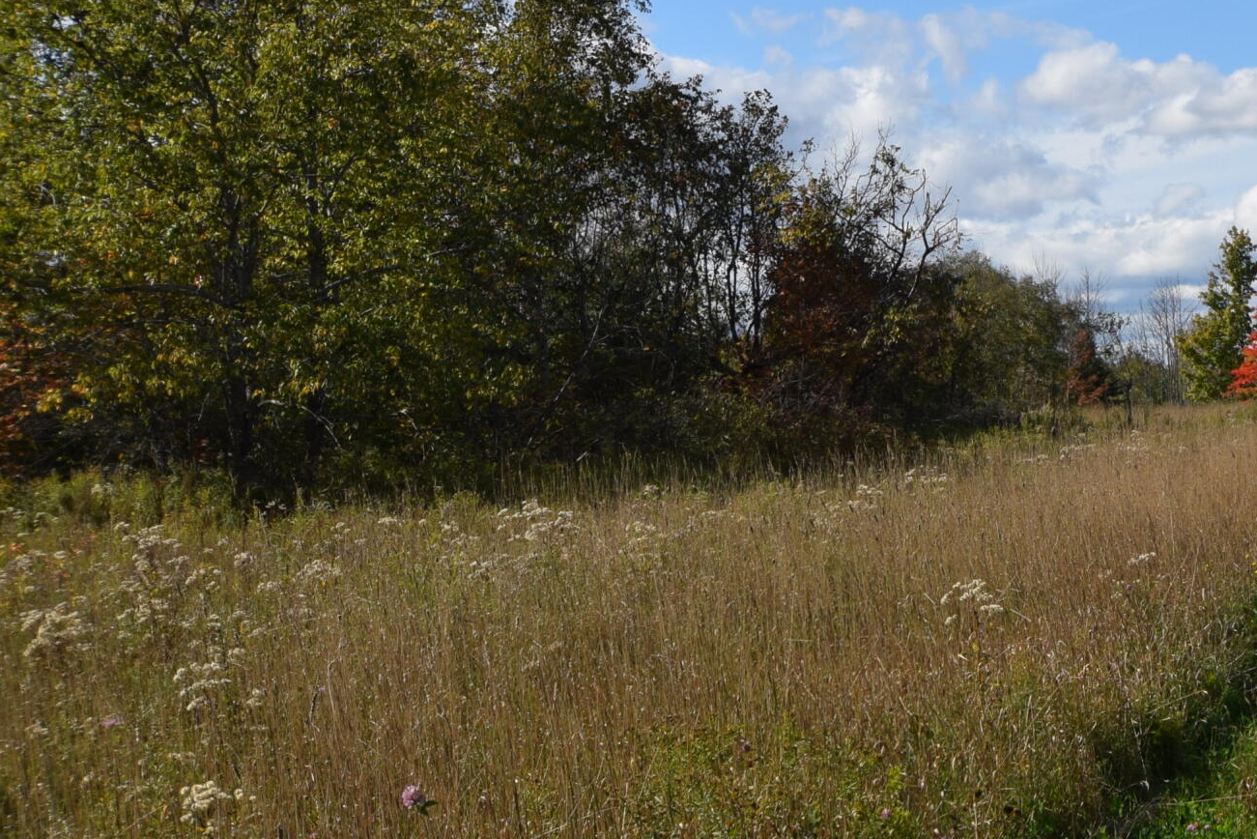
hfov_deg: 22.9
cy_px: 212
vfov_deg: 16.4
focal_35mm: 83
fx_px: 2899
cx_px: 1420
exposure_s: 1/400
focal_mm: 24
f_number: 10
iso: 200
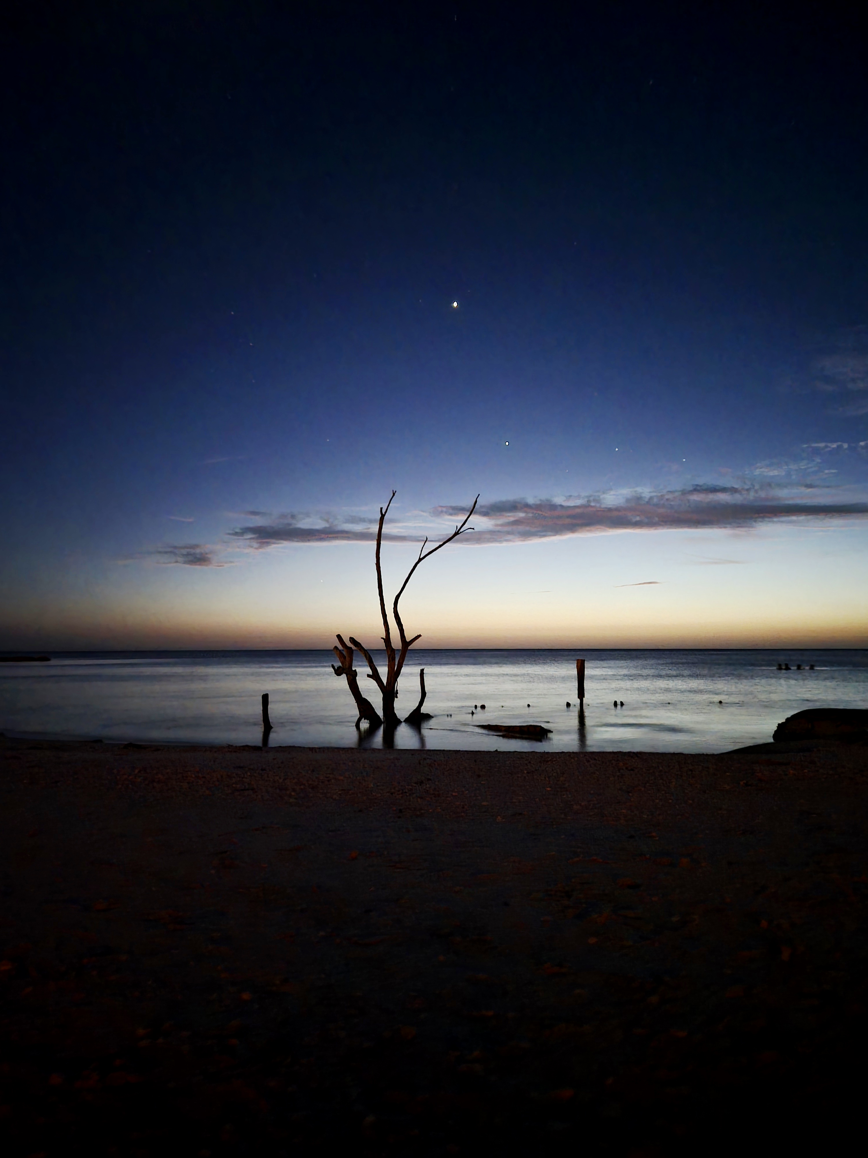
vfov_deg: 73.9
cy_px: 579
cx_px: 434
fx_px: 769
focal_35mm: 23
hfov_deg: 58.9
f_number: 1.8
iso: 3200
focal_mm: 5.4
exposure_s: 1/4.33
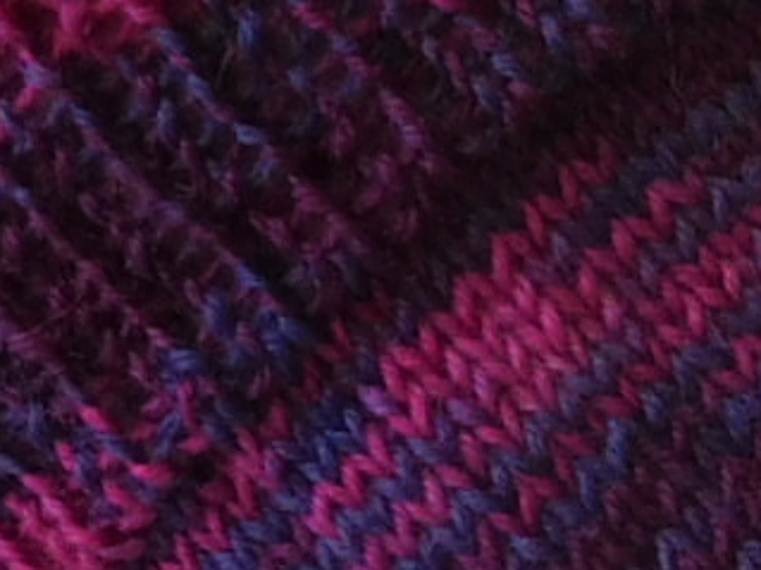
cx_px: 940
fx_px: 3912
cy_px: 1243
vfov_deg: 7.9
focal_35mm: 178
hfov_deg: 10.9
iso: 250
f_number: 3.4
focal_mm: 4.5
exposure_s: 1/30
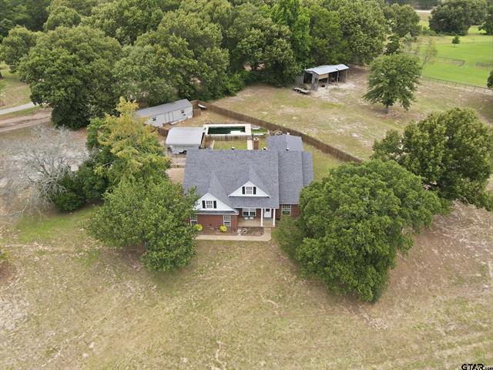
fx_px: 342
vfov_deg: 56.8
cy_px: 185
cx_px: 246
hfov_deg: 71.6
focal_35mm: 24
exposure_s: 1/240
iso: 100
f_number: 2.8
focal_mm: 4.5
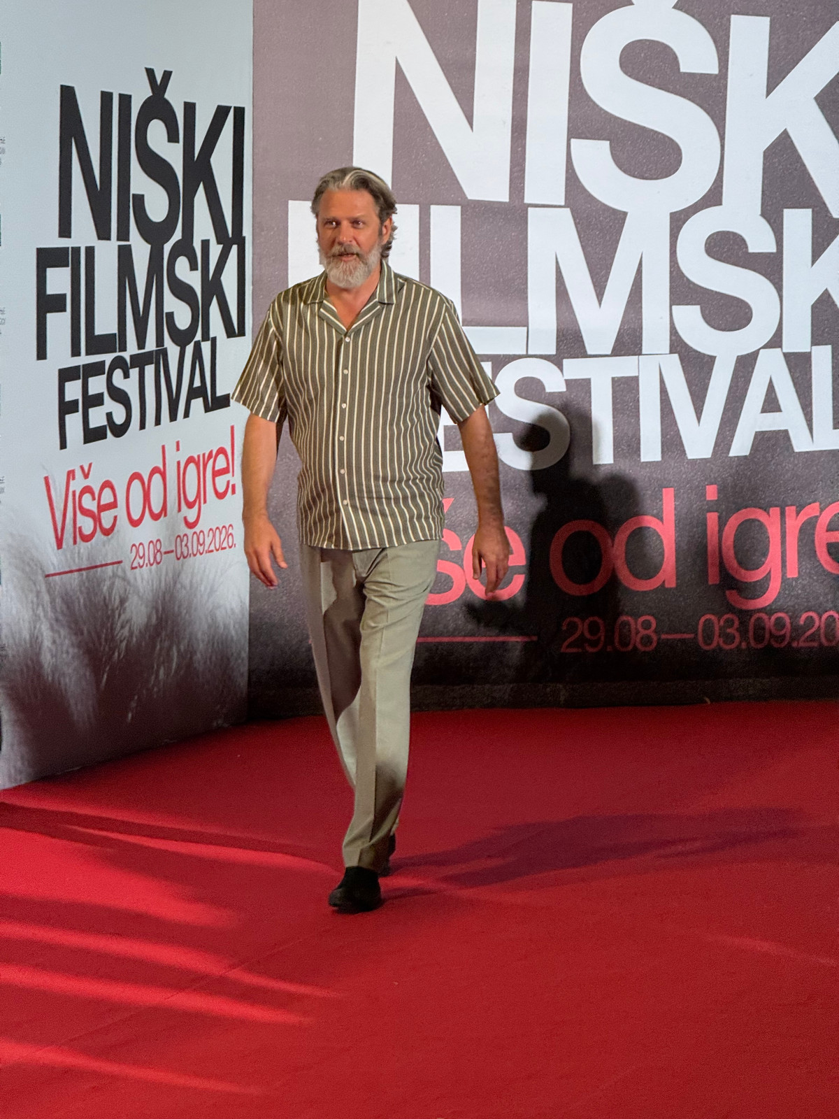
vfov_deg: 16.4
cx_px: 420
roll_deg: -0.5
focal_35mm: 120
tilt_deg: -5.0
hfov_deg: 12.3
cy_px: 560
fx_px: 3878
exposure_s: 1/71
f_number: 2.8
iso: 250
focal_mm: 15.66
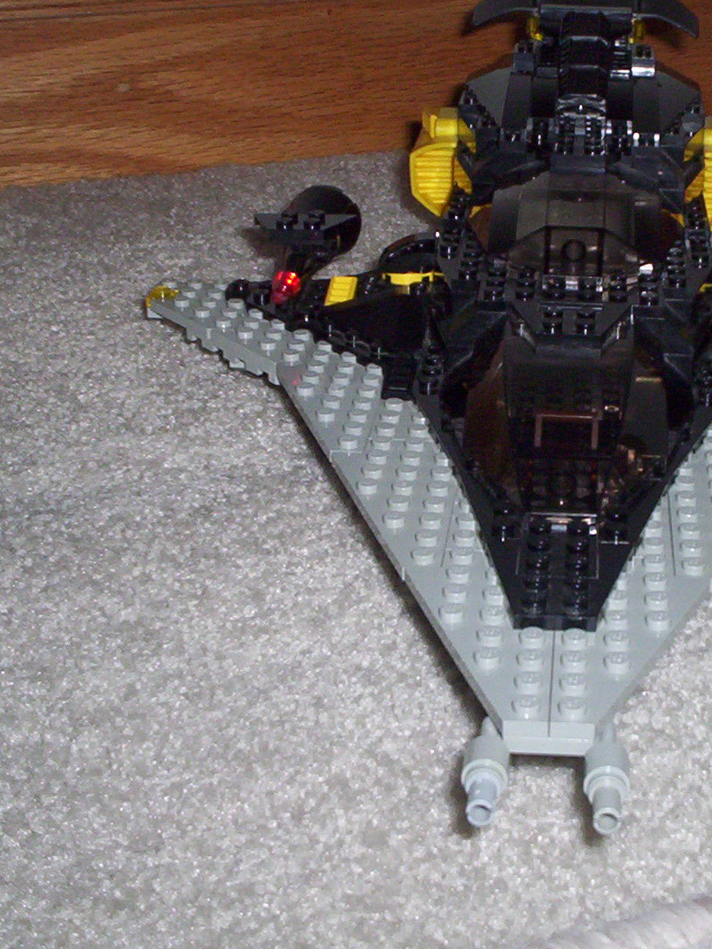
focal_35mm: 58
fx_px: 1591
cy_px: 406
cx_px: 569
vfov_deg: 33.2
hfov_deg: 24.8
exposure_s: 1/60
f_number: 4.5
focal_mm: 4.99
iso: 140
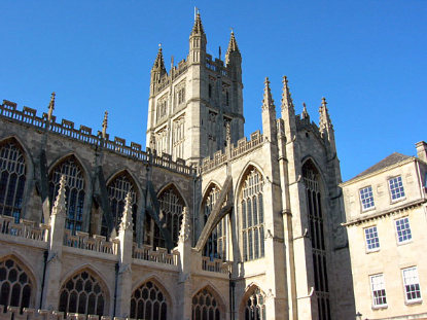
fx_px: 419
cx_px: 214
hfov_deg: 54.0
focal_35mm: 34
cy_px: 160
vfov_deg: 41.8
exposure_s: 1/278
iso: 50
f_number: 4.9
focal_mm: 5.7
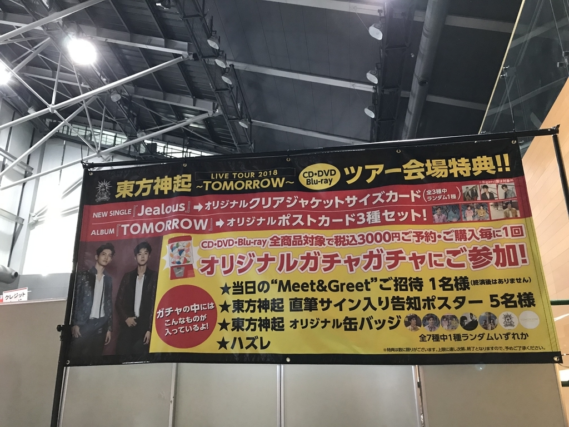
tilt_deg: +19.3
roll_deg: +1.4
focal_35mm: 28
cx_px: 284
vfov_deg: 49.7
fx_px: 460
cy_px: 214
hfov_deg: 63.4
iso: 100
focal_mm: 3.99
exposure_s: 1/13
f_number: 1.8
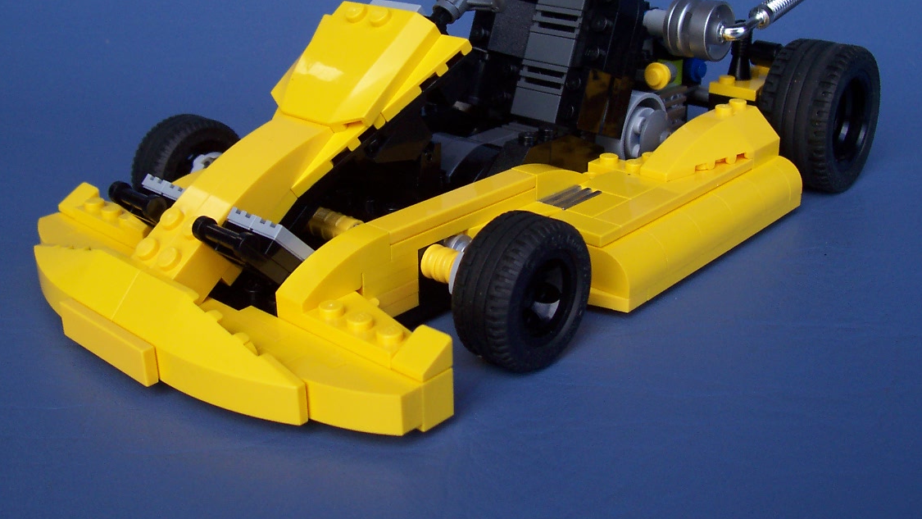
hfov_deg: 47.4
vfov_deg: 27.6
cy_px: 184
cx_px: 465
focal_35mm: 43
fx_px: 1051
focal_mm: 5.6
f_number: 2.8
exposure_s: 1/250
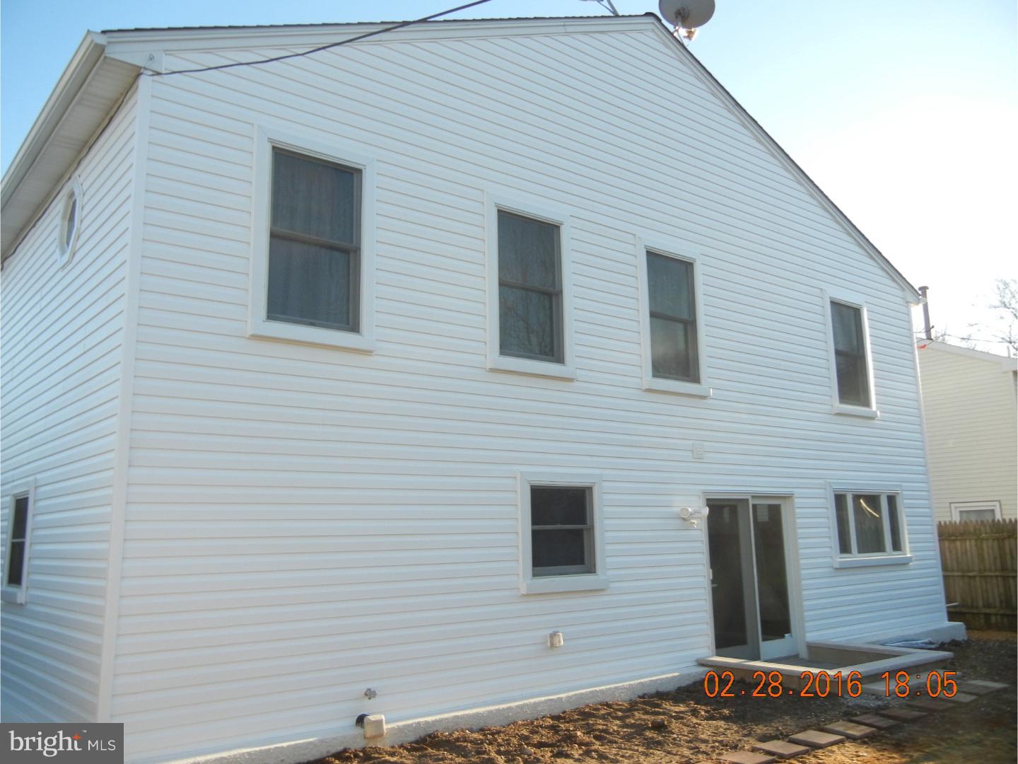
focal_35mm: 30
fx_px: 882
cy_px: 382
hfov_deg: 60.0
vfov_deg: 46.8
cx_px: 509
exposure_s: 1/334
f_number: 3.5
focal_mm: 5.4
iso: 160
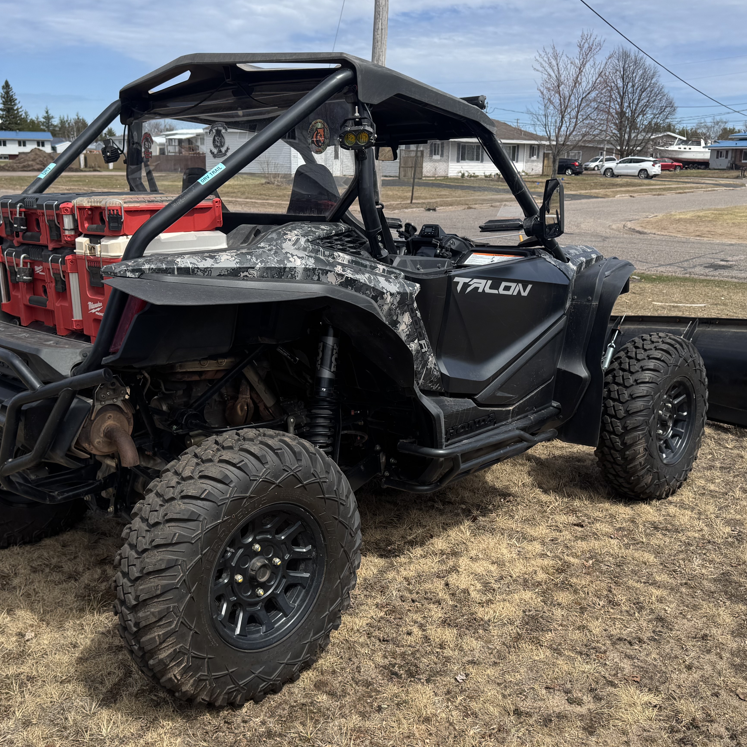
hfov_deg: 47.2
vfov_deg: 47.2
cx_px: 344
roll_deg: -1.1
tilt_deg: -14.5
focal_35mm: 35
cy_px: 377
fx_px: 855
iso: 80
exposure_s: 1/4049
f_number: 1.78
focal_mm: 6.76
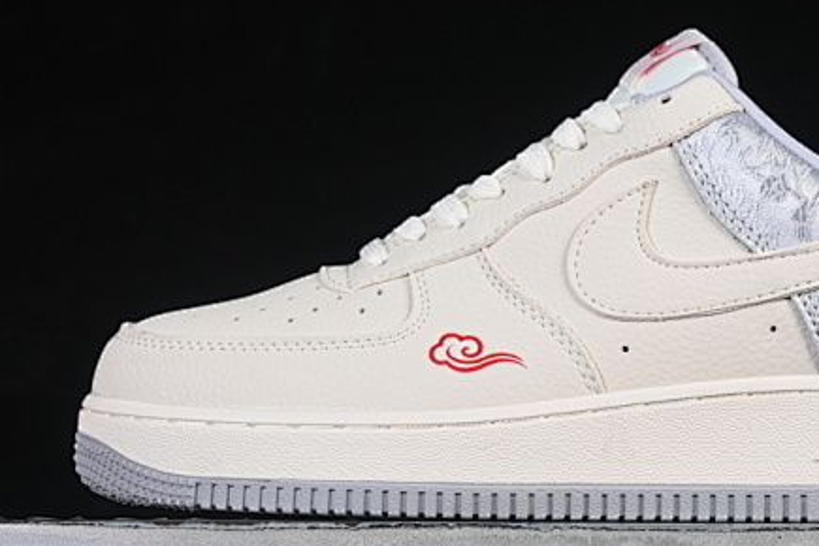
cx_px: 602
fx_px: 3139
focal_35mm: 138
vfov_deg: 9.9
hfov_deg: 14.8
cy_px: 210
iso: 160
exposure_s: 1/80
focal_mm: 50
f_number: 8
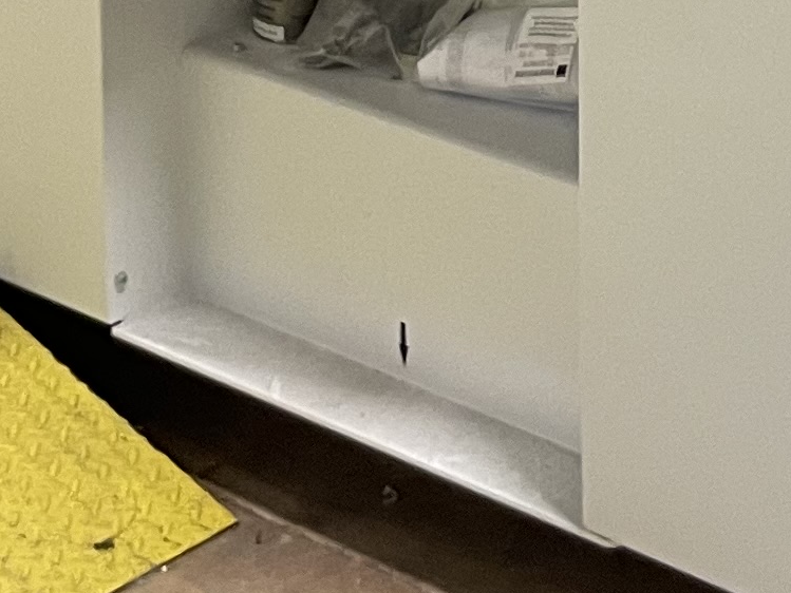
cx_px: 1199
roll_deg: -0.7
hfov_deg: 13.3
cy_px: -939
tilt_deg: -4.8
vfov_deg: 9.2
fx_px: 3200
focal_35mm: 140
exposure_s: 1/60
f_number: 1.6
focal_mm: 4.2
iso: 160
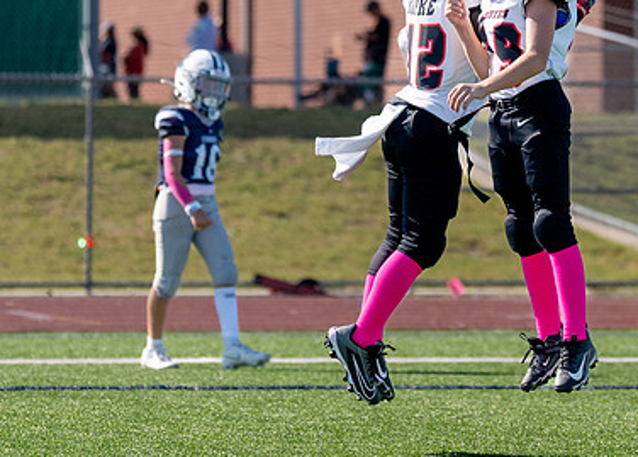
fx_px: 5276
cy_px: 77
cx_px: 435
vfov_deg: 4.9
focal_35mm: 291
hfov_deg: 6.9
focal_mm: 105
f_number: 2.8
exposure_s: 1/6400
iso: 320
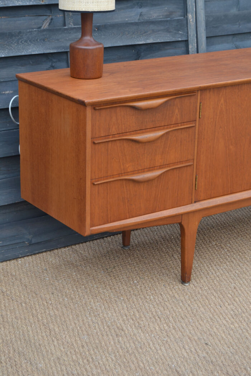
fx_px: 816
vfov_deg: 26.0
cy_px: 188
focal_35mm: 78
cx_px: 126
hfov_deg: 17.5
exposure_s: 1/125
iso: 280
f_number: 5.6
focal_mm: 52
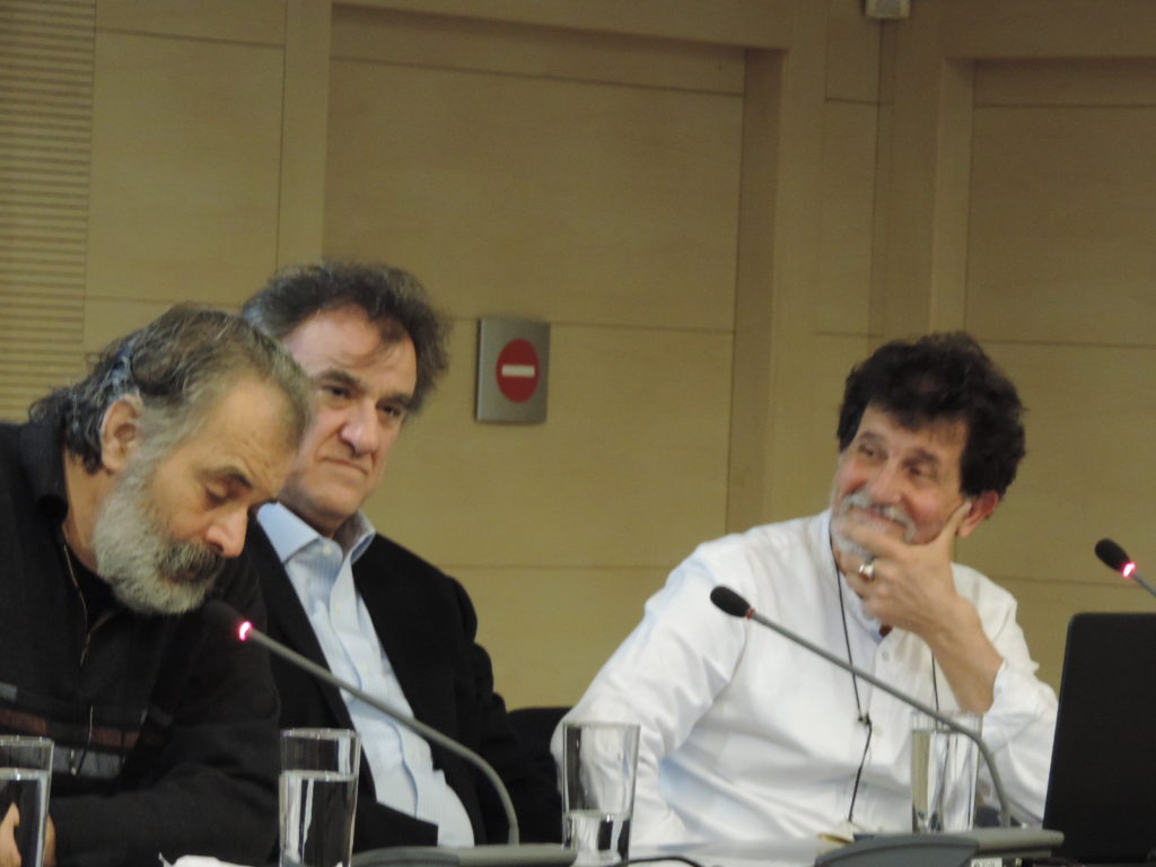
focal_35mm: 185
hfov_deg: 10.7
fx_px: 6178
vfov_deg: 8.0
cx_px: 578
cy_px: 434
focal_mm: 33
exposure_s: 1/15
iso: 800
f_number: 4.6
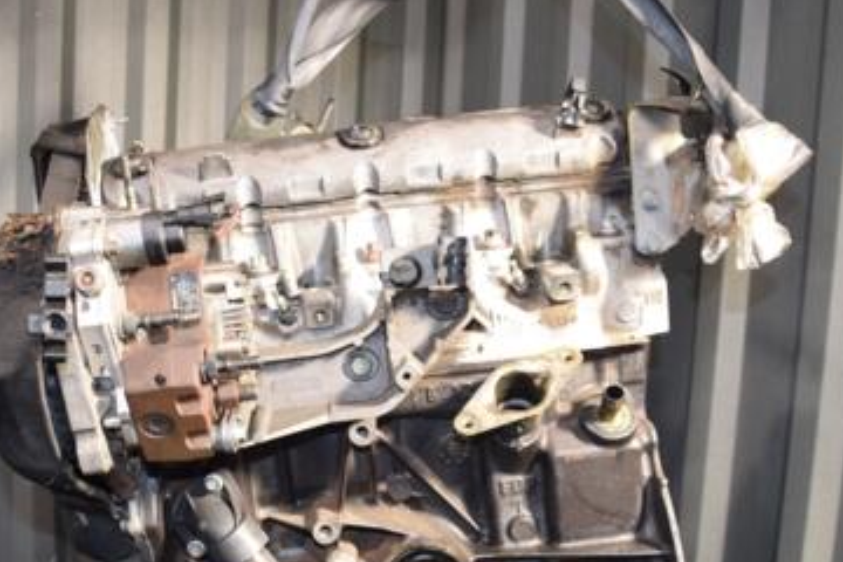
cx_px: 307
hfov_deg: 43.2
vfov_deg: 29.1
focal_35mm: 45
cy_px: 457
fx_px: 1054
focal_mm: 18
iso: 800
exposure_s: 1/60
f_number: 5
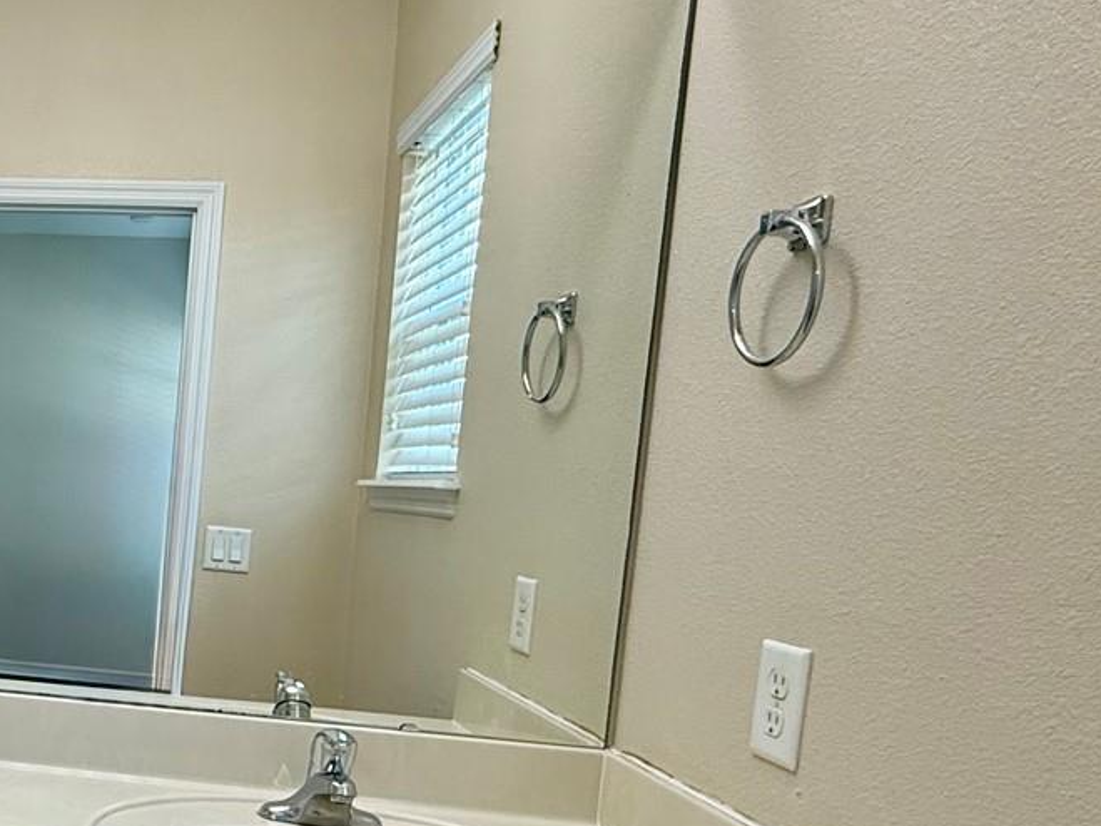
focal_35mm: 34
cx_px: -70
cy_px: 543
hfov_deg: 43.6
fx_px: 1081
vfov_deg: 41.3
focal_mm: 2.22
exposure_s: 1/120
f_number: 2.2
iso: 160
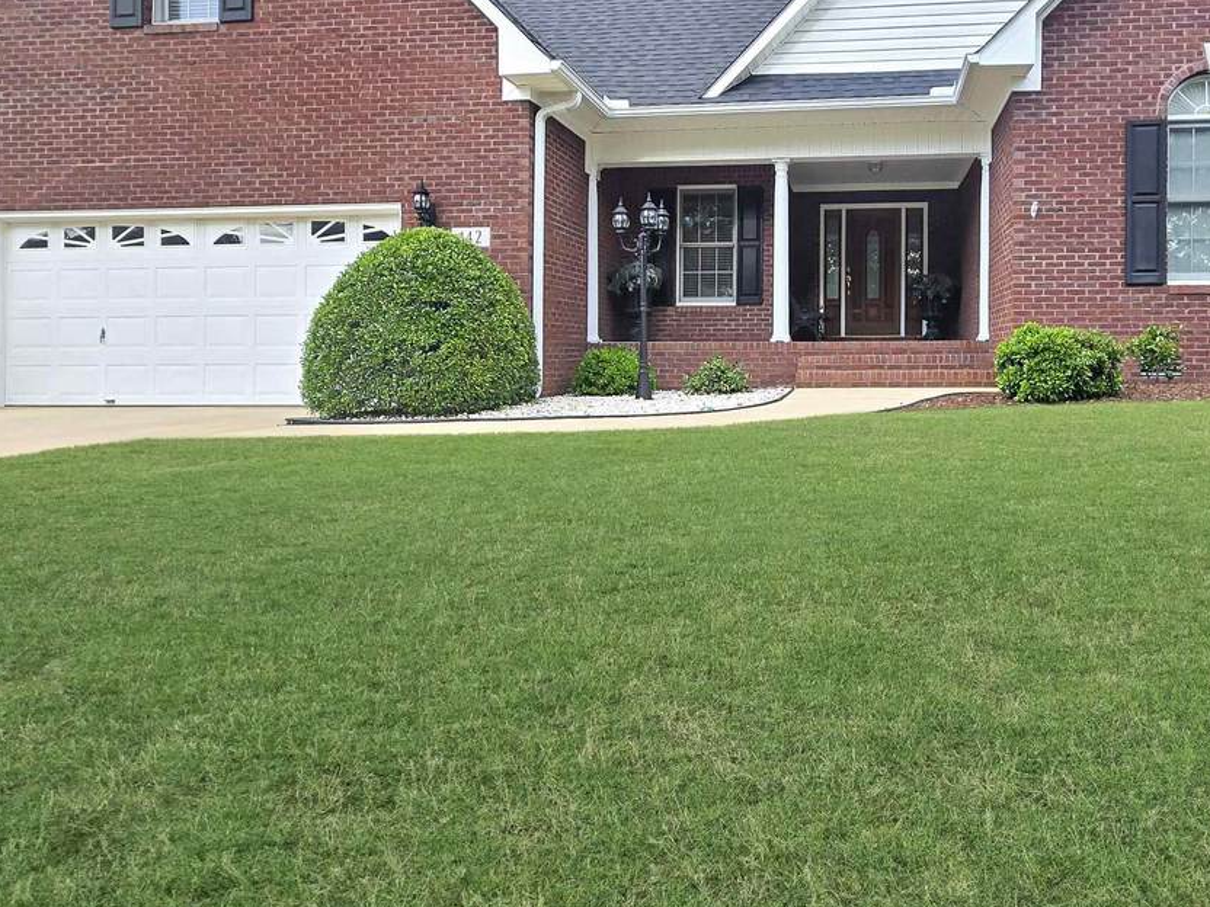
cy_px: 227
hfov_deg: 79.6
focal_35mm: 20
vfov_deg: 62.2
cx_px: 784
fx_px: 699
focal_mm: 2.2
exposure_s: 1/609
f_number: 2.2
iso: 50
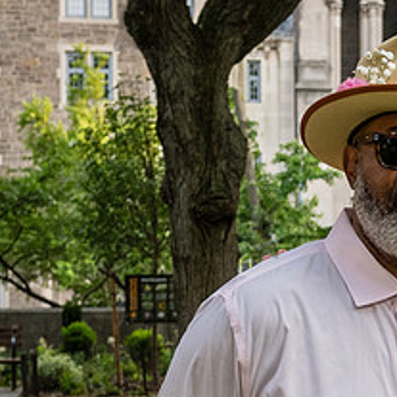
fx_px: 1557
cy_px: 362
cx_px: 430
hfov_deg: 14.2
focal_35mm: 120
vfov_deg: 14.4
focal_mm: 36
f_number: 5
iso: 1000
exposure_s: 1/250
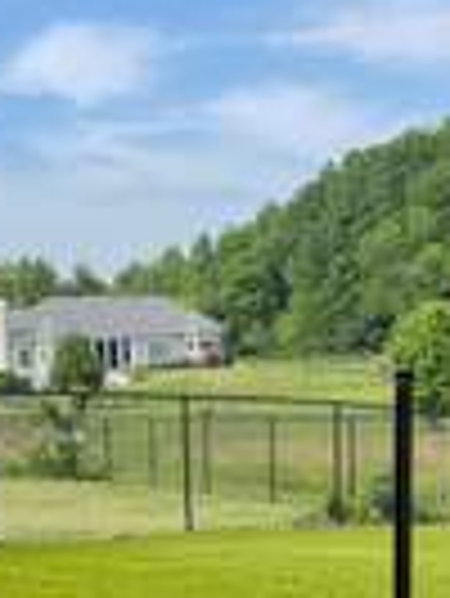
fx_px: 1350
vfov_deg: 23.6
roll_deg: +3.6
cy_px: 638
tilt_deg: -10.6
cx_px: 104
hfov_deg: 18.8
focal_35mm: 78
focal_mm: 4.2
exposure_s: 1/2353
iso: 32
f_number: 1.6
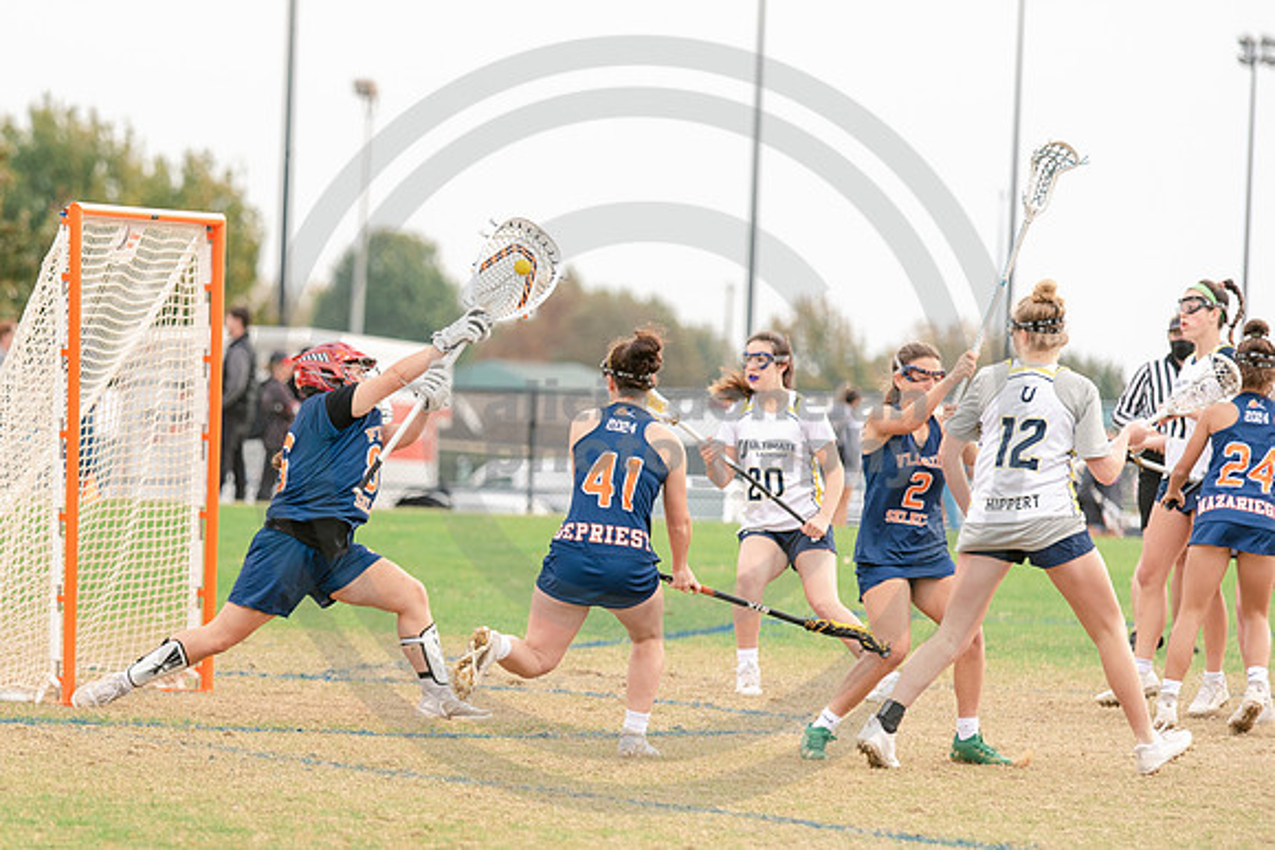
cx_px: 223
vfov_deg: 5.2
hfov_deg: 7.8
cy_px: 573
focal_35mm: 264
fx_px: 9352
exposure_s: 1/1250
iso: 280
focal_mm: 160
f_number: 2.8
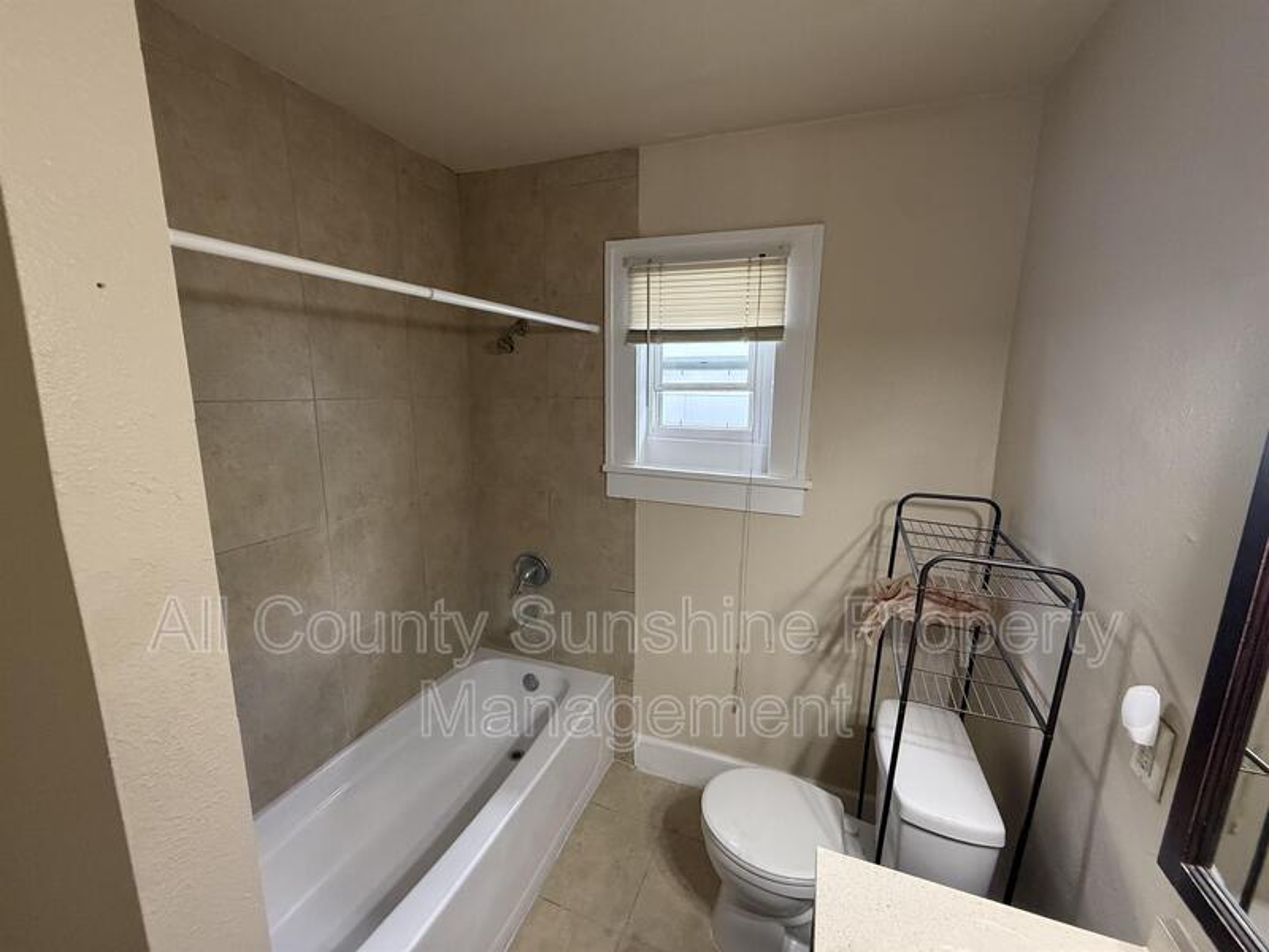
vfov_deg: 85.7
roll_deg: -0.5
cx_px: 634
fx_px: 513
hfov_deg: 102.1
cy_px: 476
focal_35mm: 14
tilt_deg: -9.6
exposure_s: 1/120
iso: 500
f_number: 2.2
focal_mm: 2.22
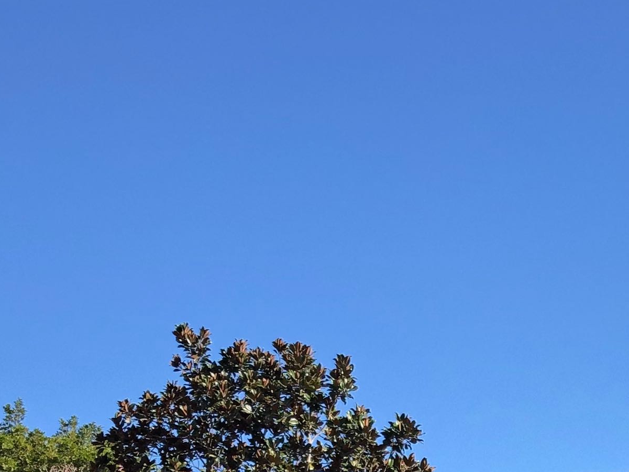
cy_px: 739
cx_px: 591
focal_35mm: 94
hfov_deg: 20.4
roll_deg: -1.2
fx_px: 1708
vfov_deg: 14.5
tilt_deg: +8.0
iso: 20
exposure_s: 1/676
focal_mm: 3.99
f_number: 1.8
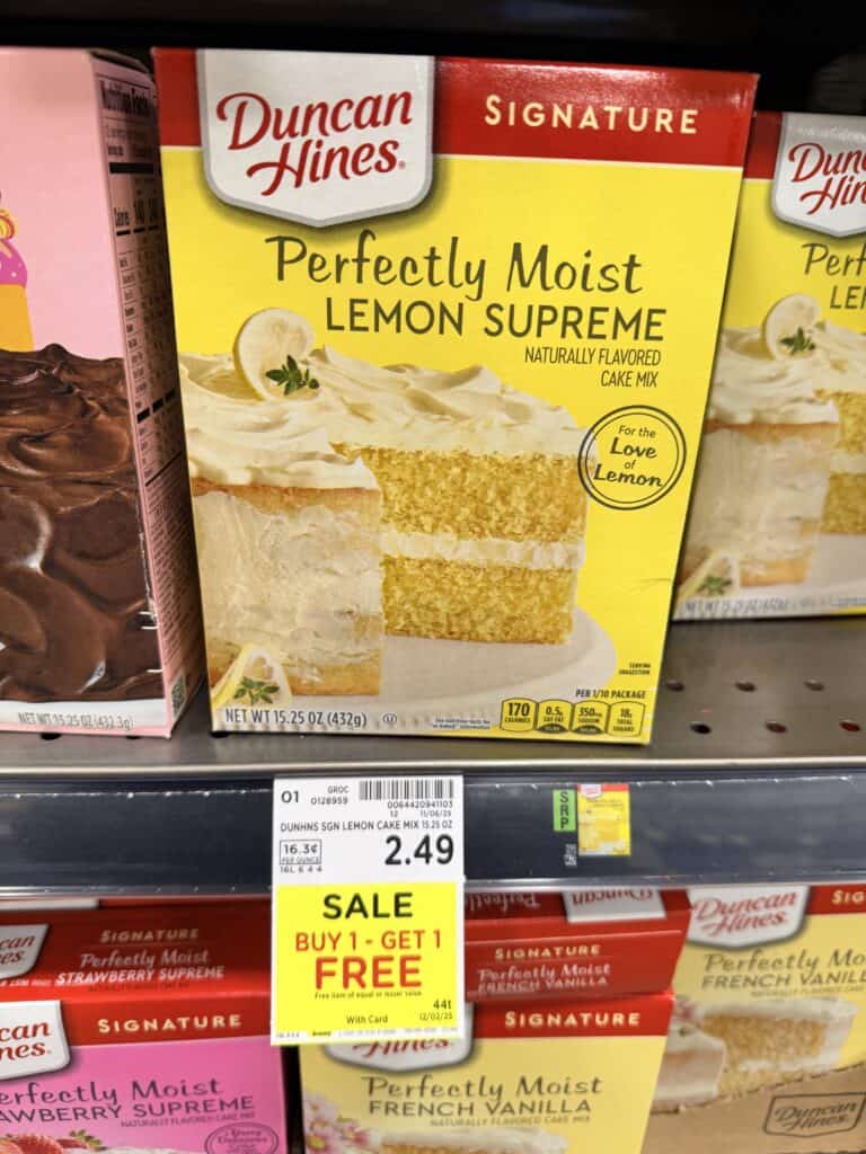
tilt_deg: -26.7
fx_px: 801
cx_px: 433
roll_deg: -1.9
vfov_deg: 71.6
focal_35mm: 24
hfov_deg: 56.8
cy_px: 577
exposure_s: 1/60
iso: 125
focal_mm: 6.76
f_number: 1.78
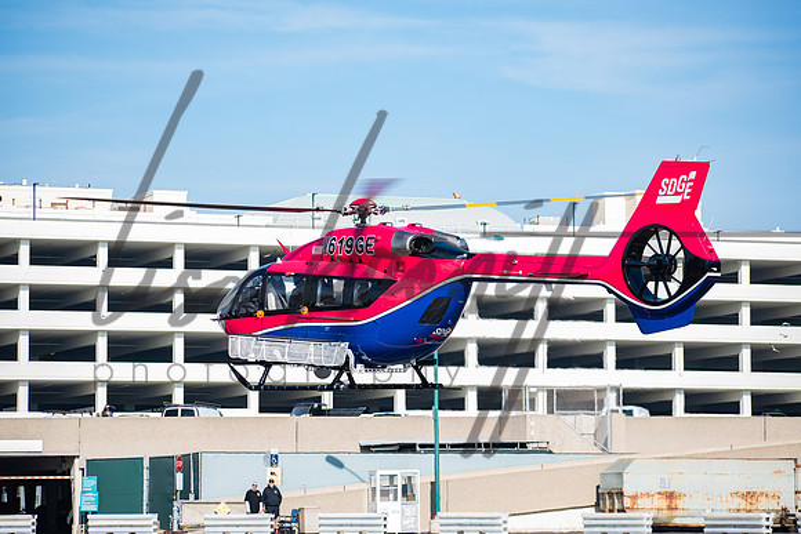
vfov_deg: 9.6
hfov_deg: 14.4
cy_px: 267
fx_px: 3171
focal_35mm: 142
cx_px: 400
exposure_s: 1/320
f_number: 4.8
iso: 100
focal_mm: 95
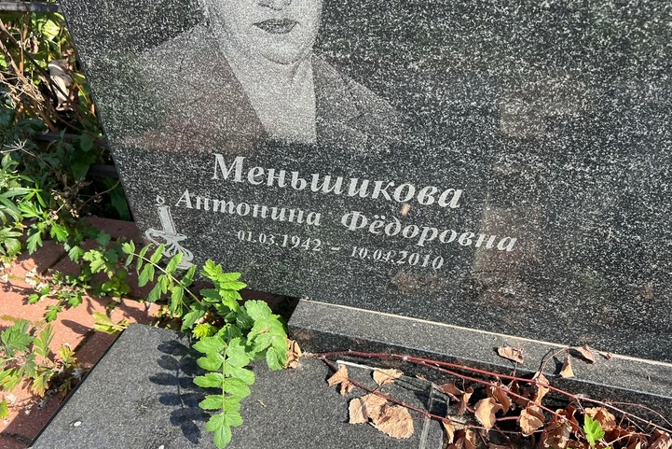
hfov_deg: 61.9
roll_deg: -1.0
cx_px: 358
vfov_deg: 43.6
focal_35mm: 30
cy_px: 243
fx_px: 560
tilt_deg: -32.0
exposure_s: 1/1124
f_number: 1.5
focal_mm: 5.7
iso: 50
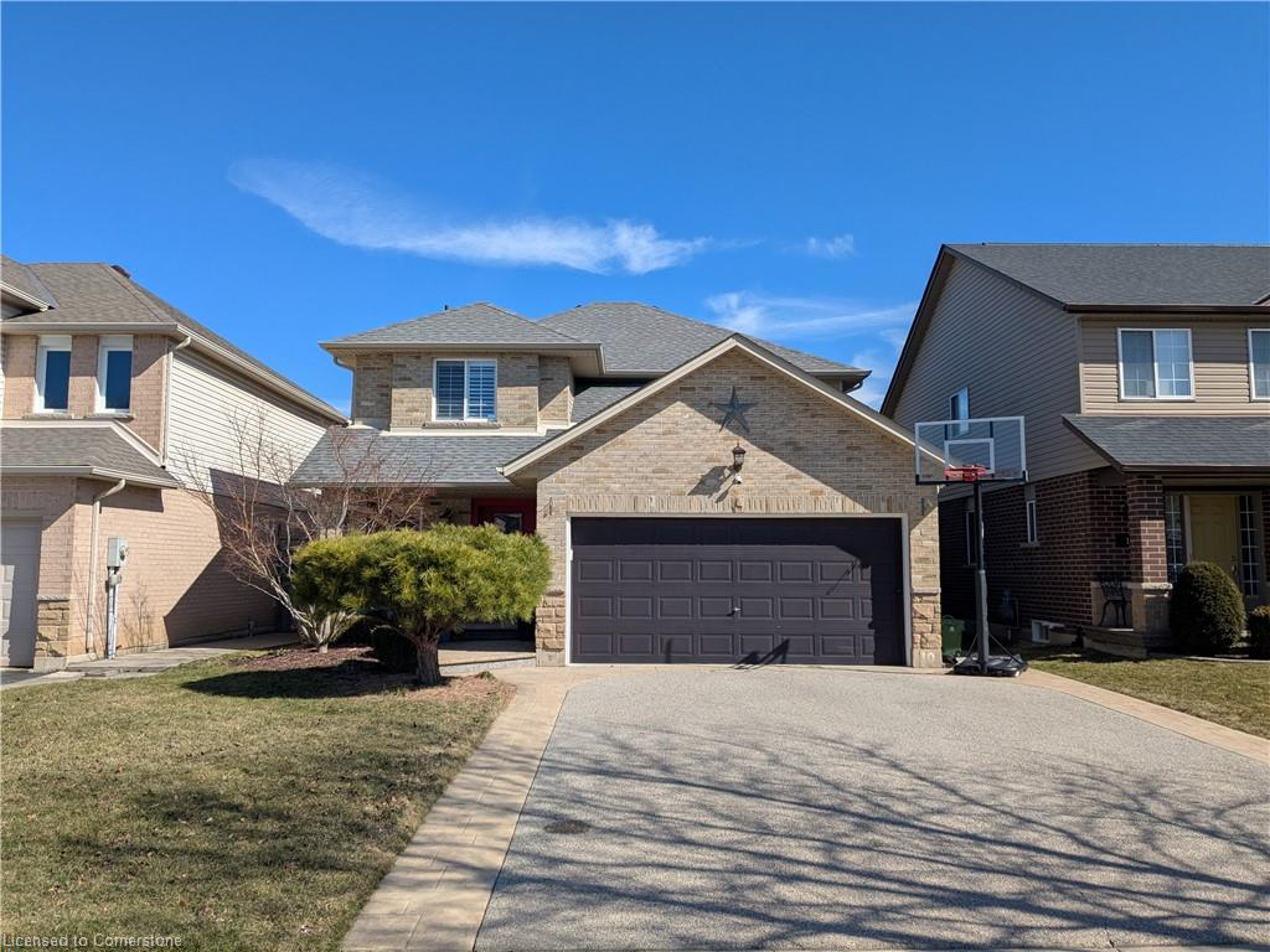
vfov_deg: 51.4
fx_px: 991
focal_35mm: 27
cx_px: 635
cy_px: 476
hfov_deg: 65.3
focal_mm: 4.38
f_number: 1.73
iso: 62
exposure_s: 1/3891
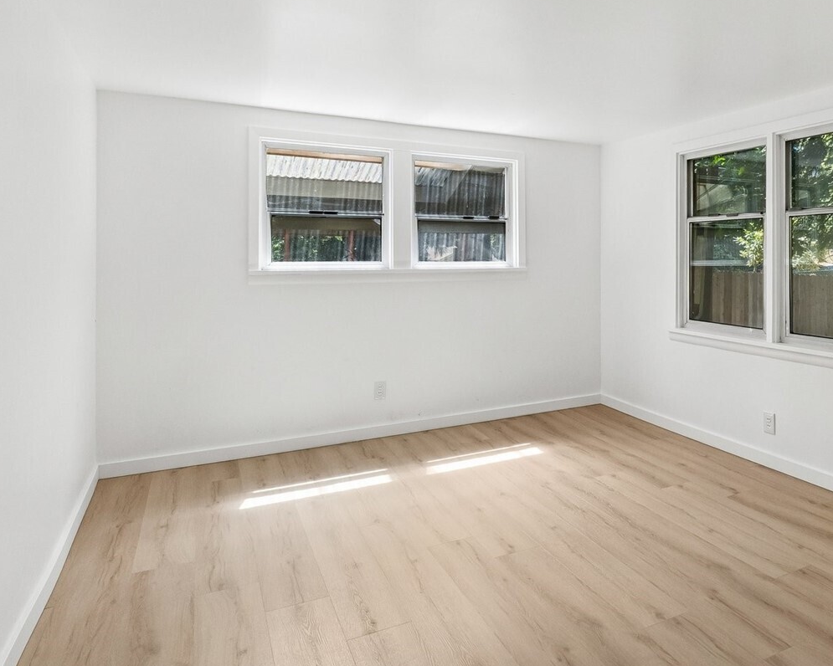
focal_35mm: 24
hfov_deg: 69.3
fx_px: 592
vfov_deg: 58.4
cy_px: 273
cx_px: 513
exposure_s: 1/30
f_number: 9
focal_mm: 10
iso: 250
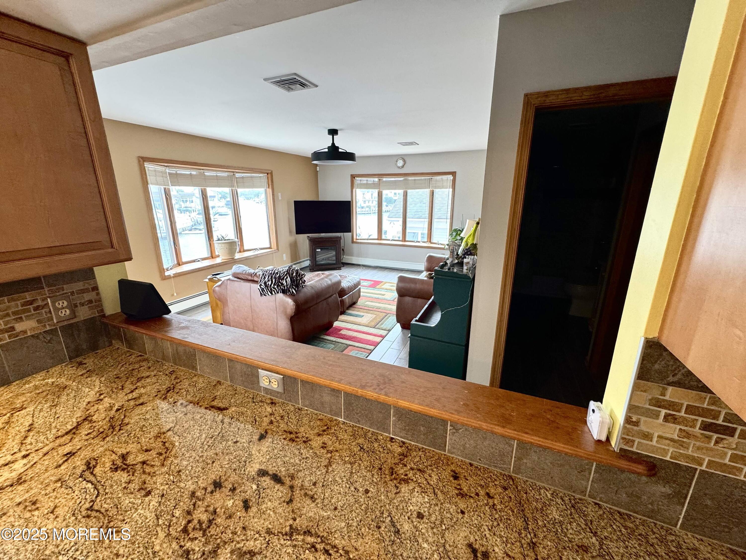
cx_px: 373
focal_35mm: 14
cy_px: 280
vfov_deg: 85.7
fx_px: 302
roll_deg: -0.2
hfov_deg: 102.1
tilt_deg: -17.8
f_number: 2.2
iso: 200
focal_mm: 2.22
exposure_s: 1/120
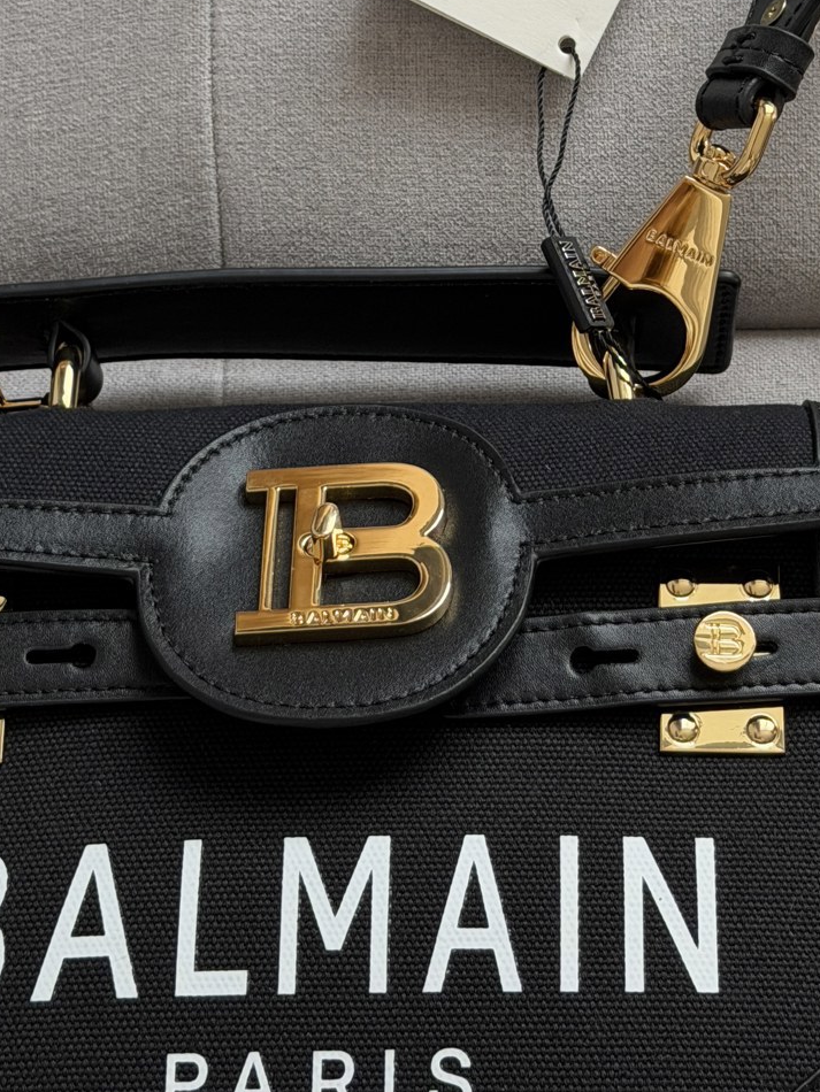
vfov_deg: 19.2
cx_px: 501
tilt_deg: -83.3
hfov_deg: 14.6
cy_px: 213
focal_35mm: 101
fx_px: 3189
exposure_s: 1/219
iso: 50
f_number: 1.78
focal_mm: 6.76
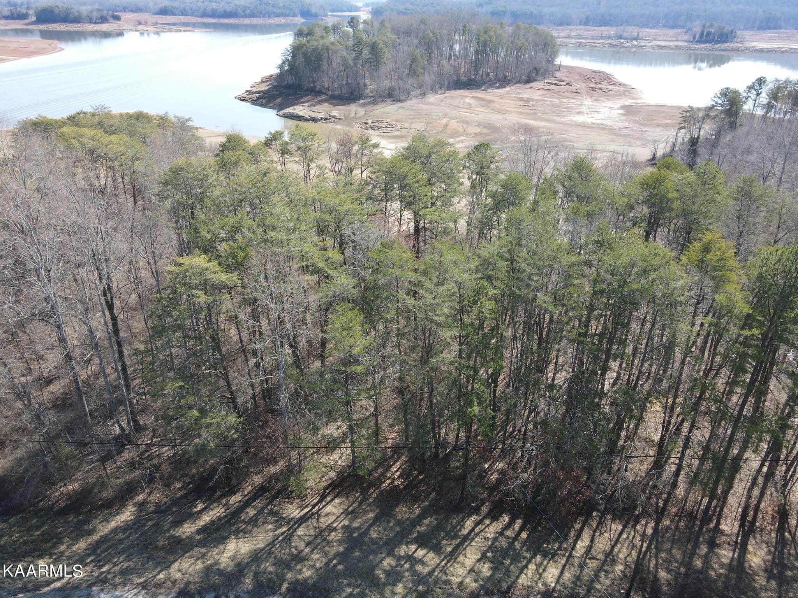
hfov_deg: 71.6
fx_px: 553
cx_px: 399
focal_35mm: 24
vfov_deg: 56.8
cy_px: 299
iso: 100
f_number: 2.8
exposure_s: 1/180
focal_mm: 4.5
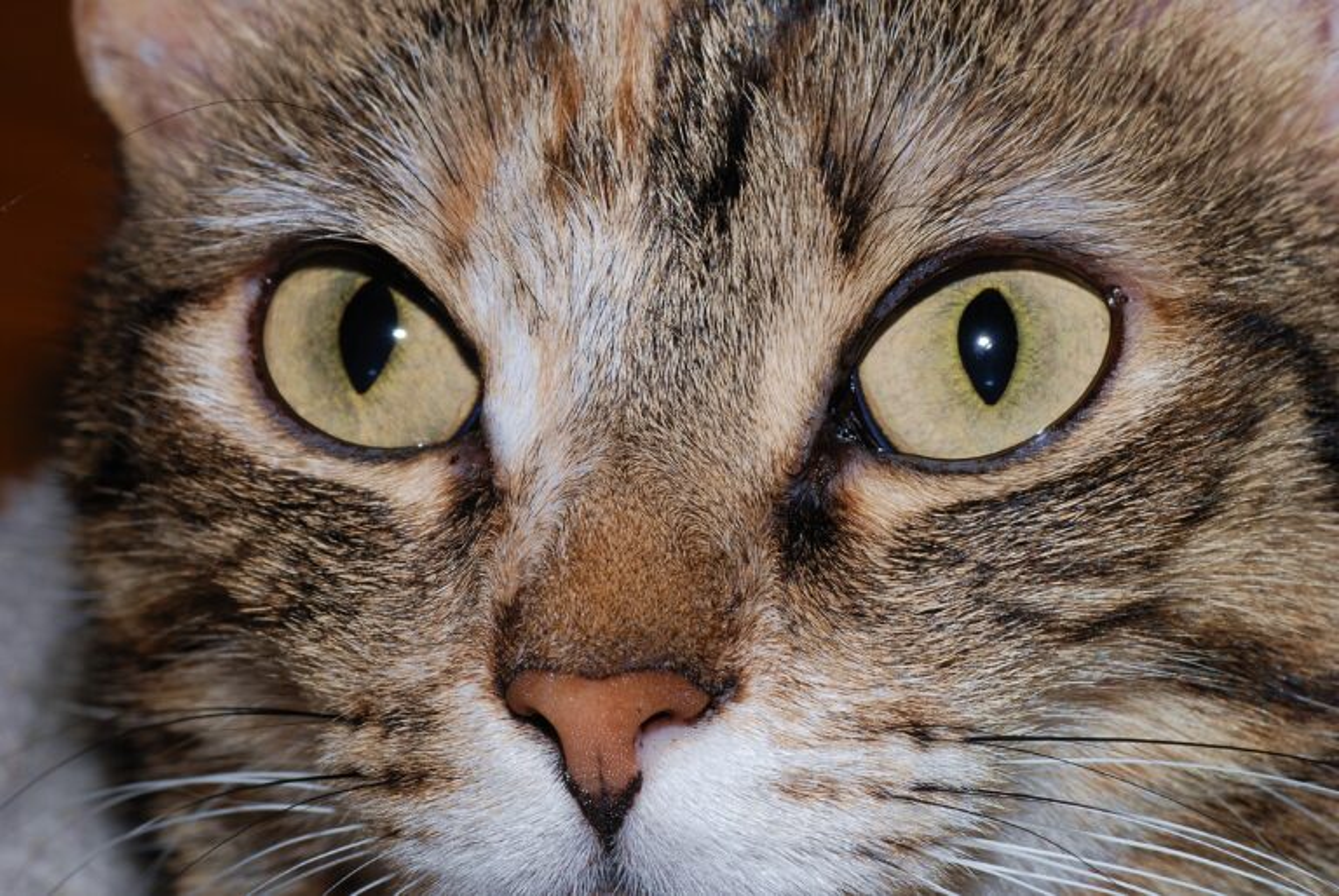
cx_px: 670
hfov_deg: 13.7
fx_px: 5585
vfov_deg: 9.2
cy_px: 448
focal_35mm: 150
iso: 100
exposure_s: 1/80
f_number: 18
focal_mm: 100
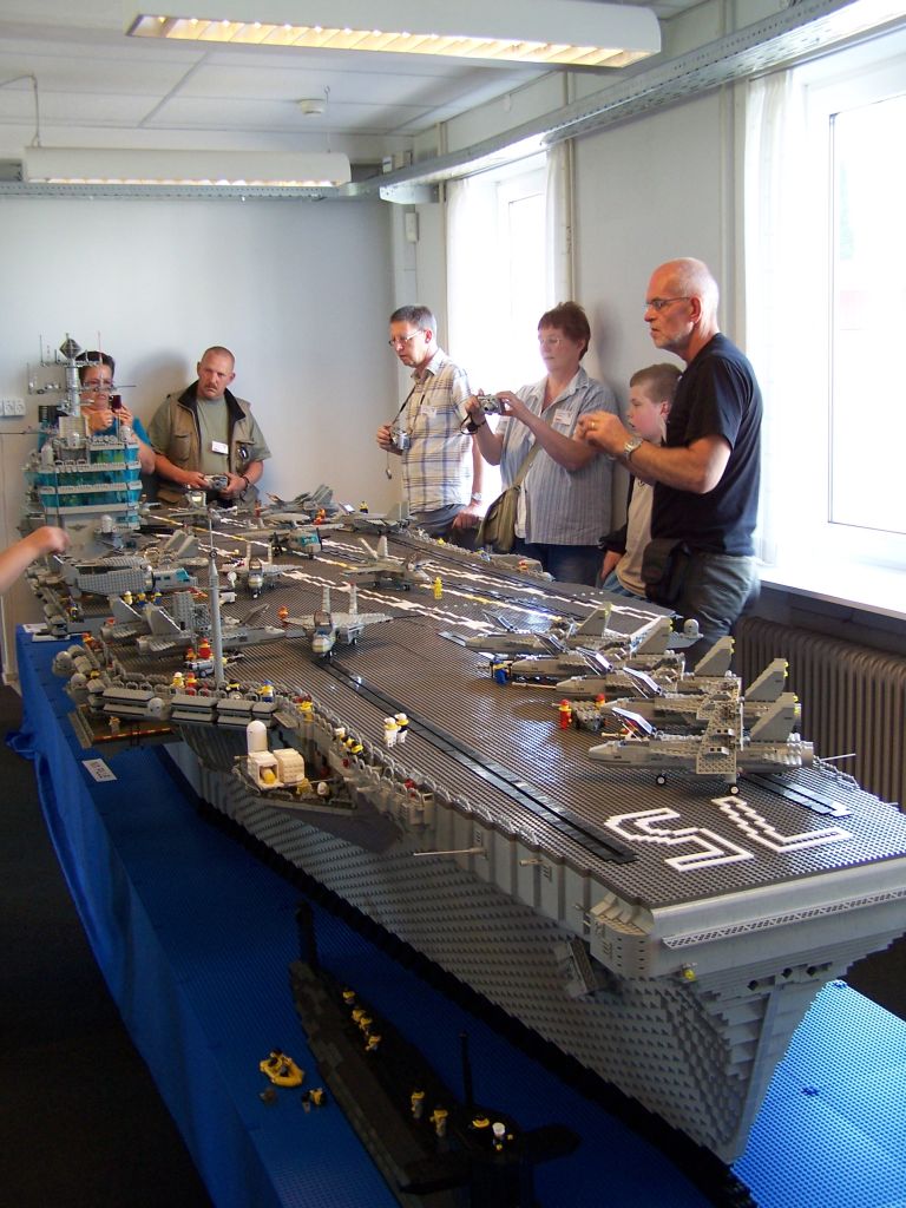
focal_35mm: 38
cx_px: 453
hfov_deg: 37.7
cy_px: 604
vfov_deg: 49.0
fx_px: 1326
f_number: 2.8
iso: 100
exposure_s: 1/30
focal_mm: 6.3
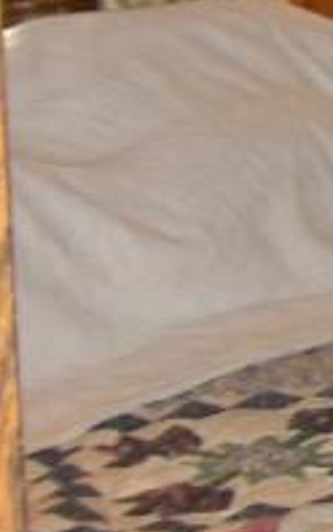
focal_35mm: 268
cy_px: -4
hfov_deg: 4.6
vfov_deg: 7.8
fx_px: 3886
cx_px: 1235
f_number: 2.8
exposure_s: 1/60
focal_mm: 8
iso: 111
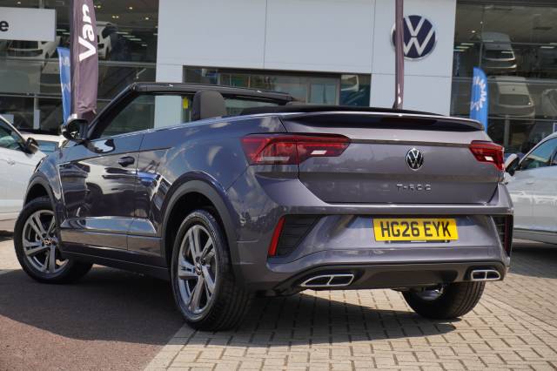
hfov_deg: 29.3
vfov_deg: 19.7
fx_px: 1067
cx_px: 278
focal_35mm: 69
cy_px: 186
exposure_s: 1/400
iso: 200
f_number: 5.6
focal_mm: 46
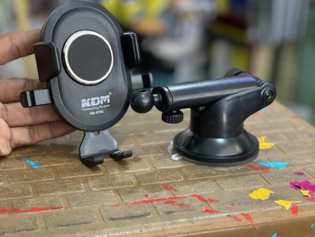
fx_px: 637
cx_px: 156
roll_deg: -0.8
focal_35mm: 70
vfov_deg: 21.0
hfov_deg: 27.8
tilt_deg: -19.7
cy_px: 131
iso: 200
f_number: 2
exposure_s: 1/50
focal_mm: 6
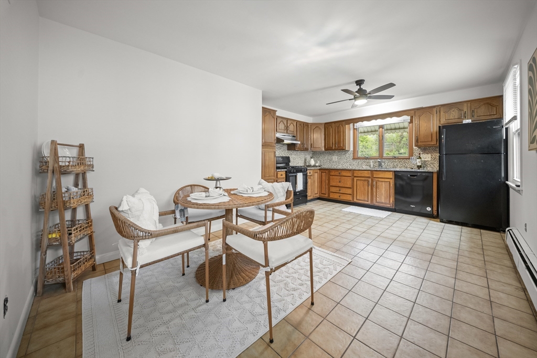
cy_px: 179
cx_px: 268
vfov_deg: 90.0
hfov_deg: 112.6
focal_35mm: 12
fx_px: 179
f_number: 5.6
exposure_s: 1/20
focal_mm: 12
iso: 1600
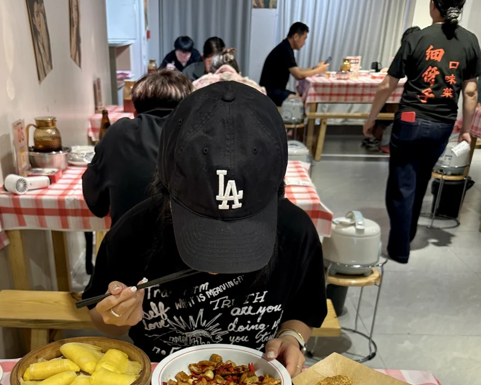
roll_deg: +0.8
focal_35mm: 39
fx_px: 555
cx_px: 186
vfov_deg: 35.6
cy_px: 358
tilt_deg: -29.4
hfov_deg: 46.5
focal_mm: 6.86
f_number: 1.78
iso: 100
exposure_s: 1/98
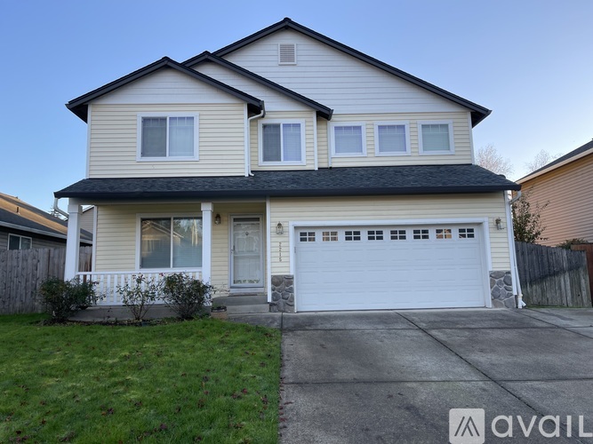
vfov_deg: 54.9
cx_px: 296
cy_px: 222
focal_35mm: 25
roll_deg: +1.0
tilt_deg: +6.1
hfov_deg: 69.4
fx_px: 428
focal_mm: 5.1
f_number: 1.6
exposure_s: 1/379
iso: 32
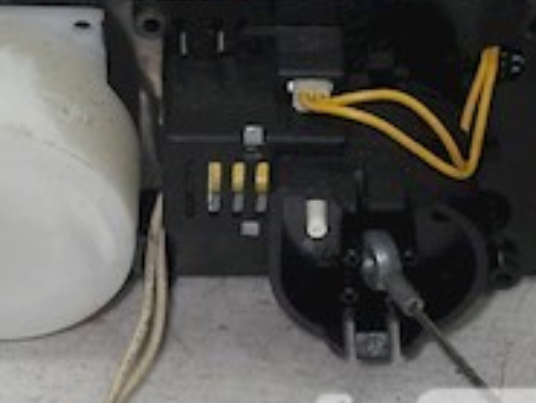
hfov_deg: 13.9
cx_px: 345
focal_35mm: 142
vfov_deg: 10.3
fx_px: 2200
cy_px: 475
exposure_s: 1/50
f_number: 5.5
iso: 80
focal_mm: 6.72
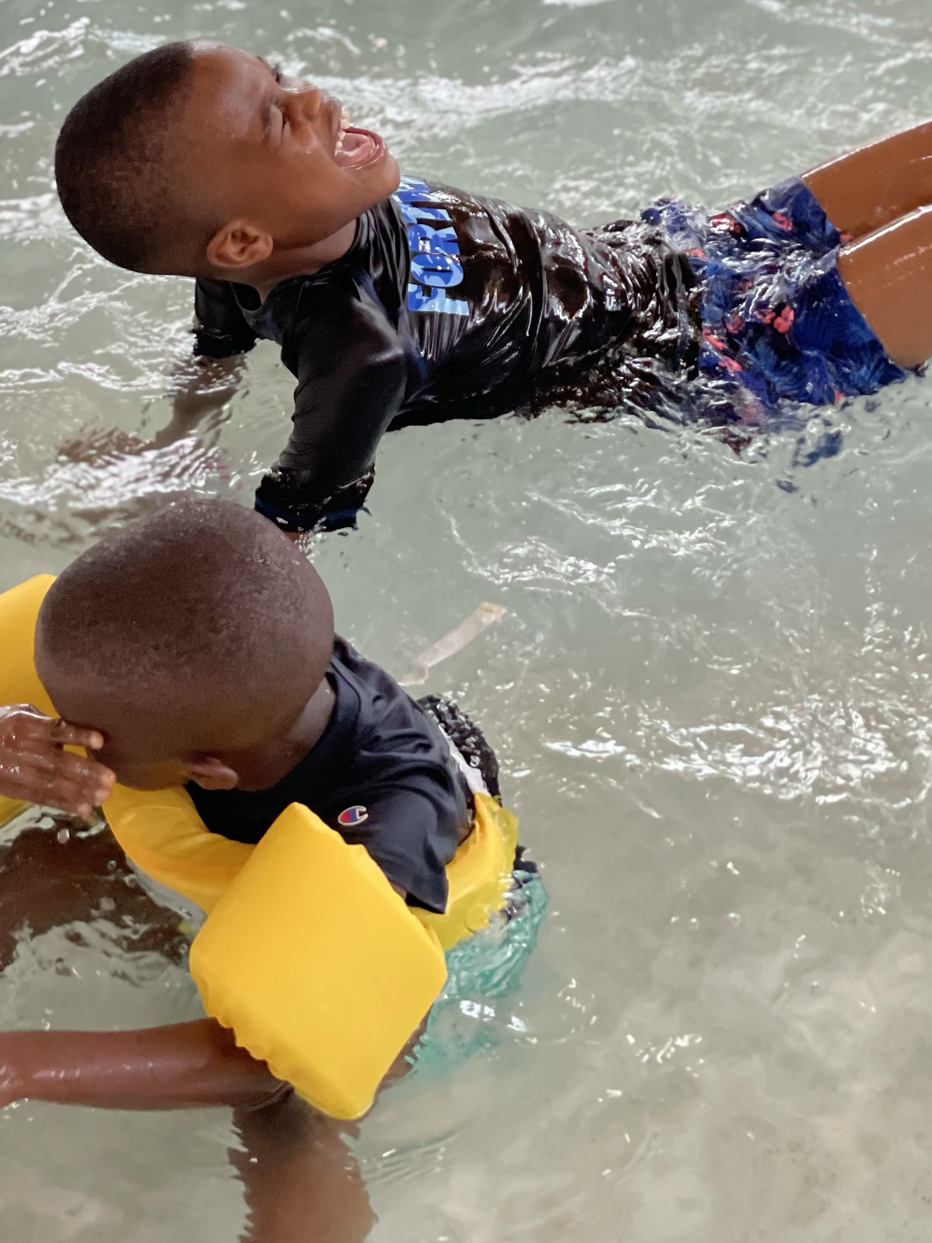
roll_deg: +0.6
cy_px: 352
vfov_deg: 22.1
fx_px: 3159
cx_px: 535
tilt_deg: -34.0
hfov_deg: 16.8
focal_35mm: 88
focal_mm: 6
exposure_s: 1/120
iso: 160
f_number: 2
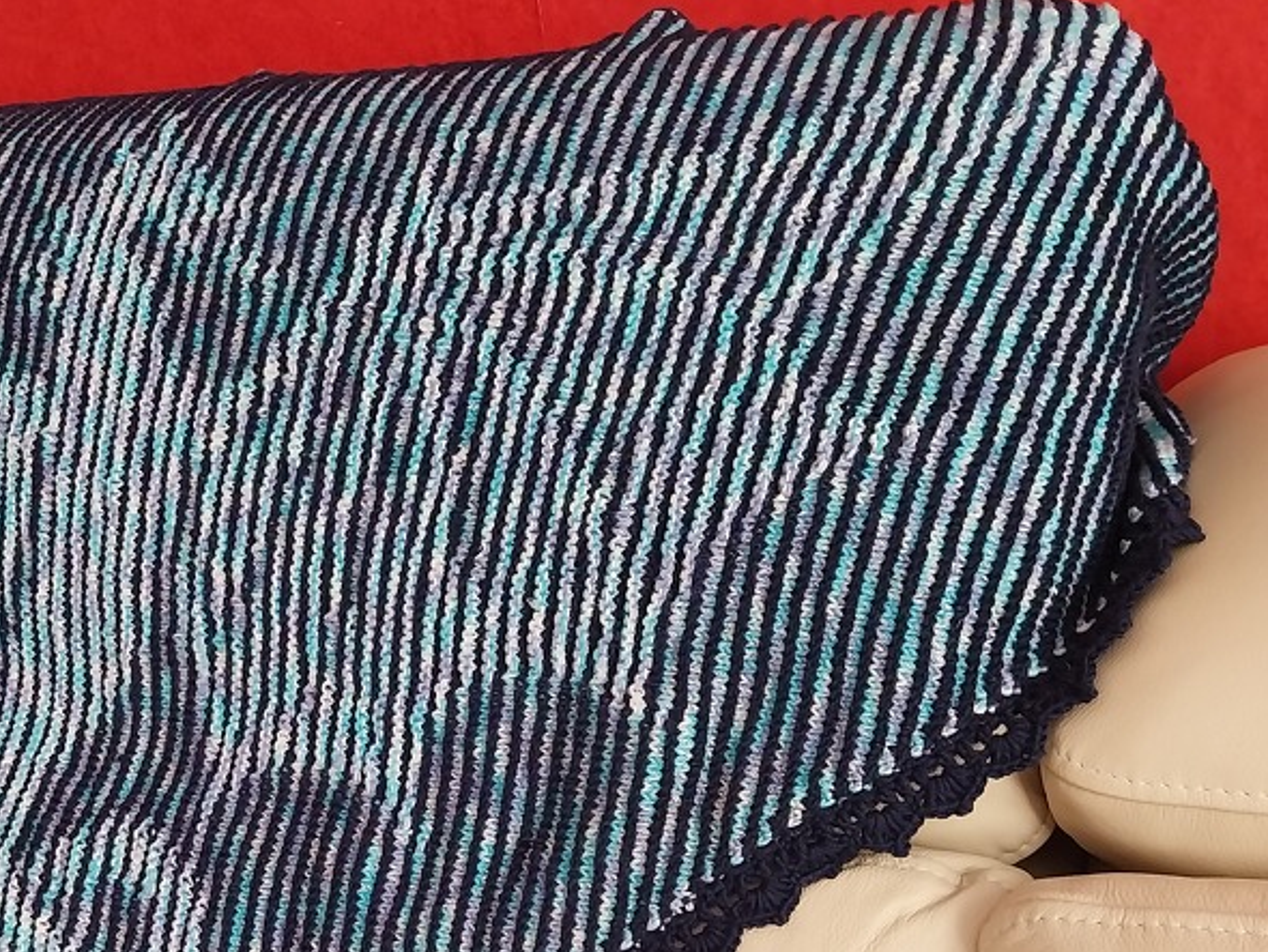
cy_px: 651
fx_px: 1722
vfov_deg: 30.6
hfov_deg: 39.5
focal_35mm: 47
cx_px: 343
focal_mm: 4
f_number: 1.8
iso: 250
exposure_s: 1/50
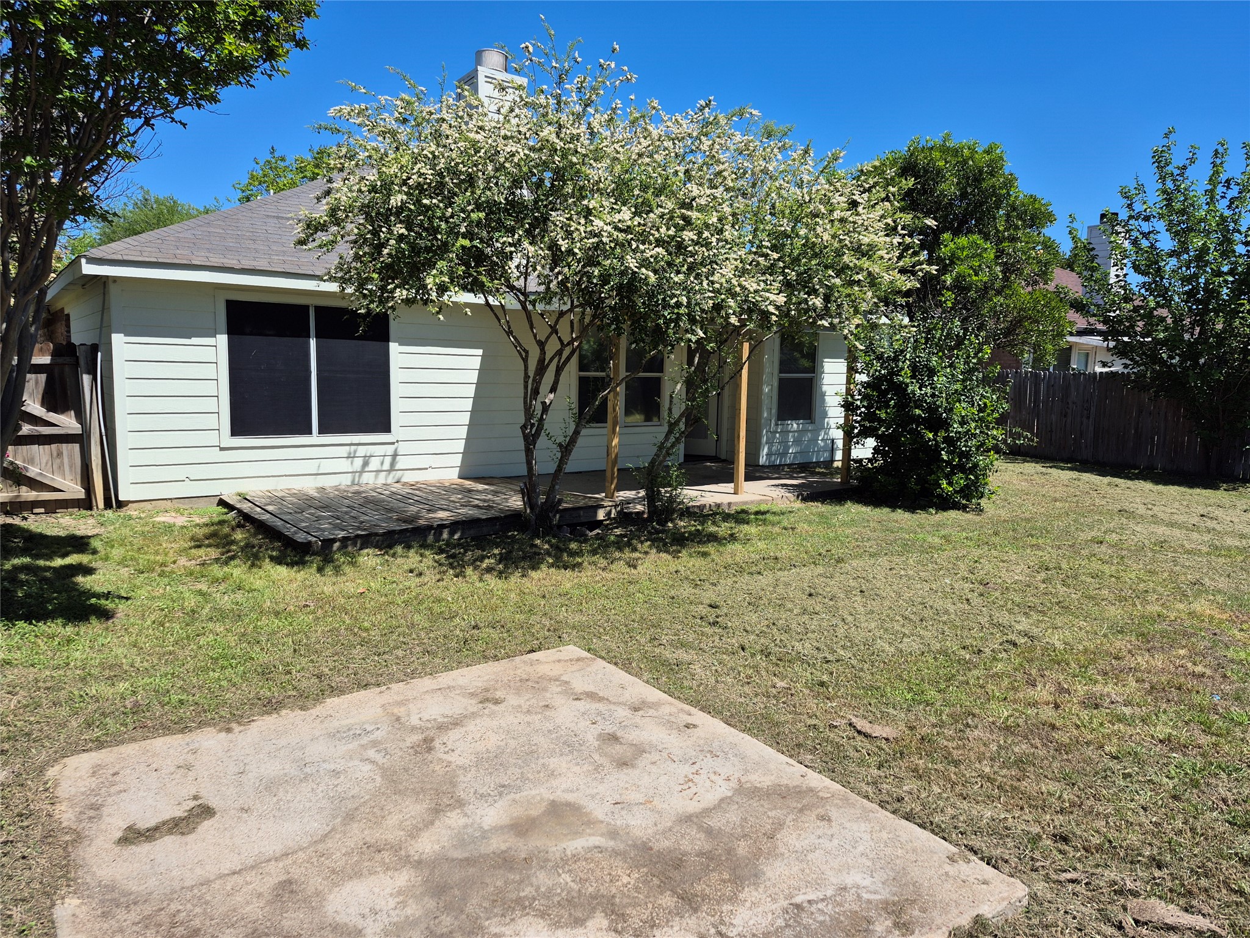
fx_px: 831
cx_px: 625
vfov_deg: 58.9
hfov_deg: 73.9
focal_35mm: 23
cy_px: 469
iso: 25
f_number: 1.8
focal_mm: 5.4
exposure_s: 1/2104
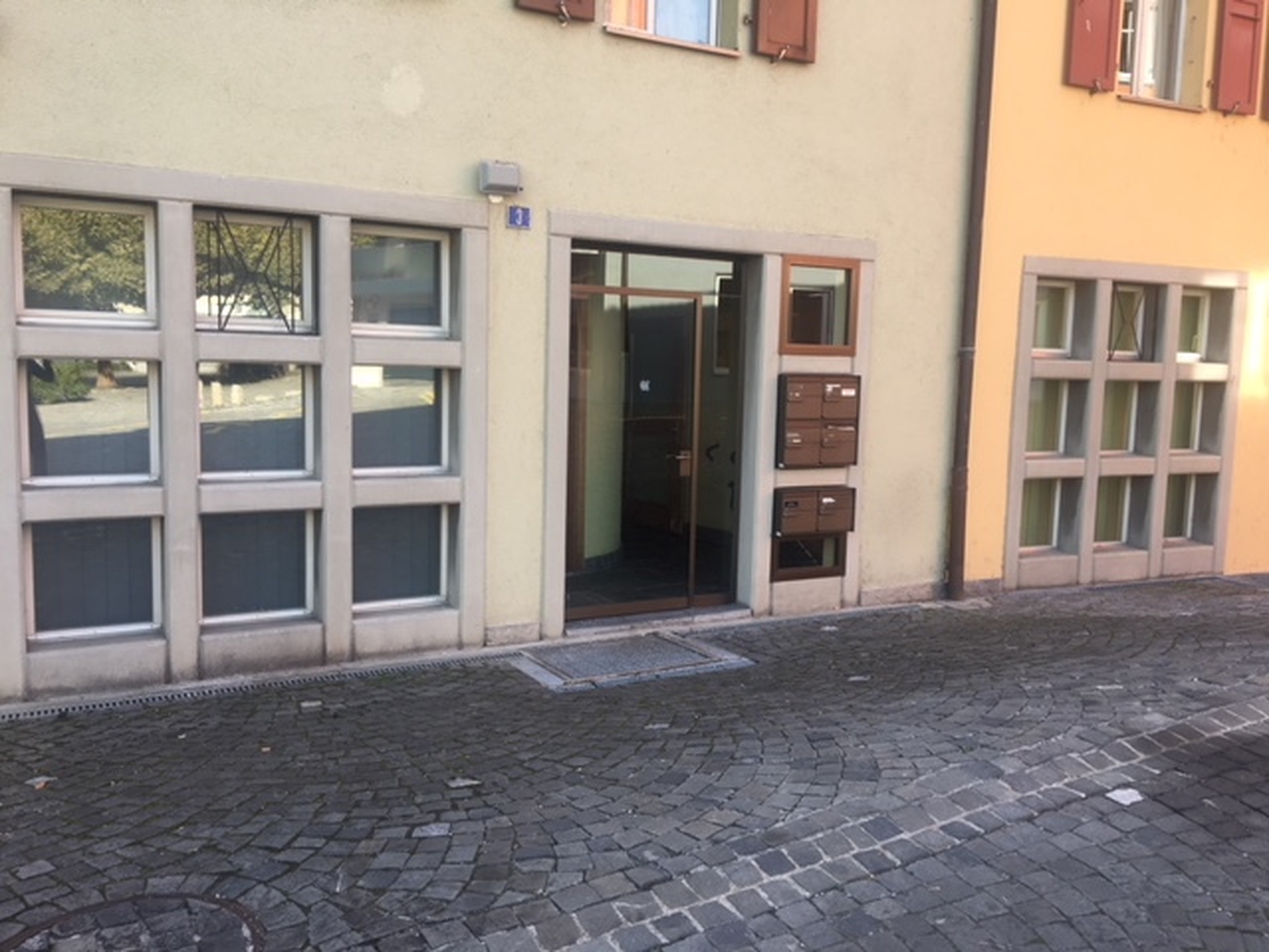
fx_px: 1063
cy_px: 476
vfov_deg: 48.2
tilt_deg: -5.2
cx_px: 634
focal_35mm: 29
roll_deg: -0.8
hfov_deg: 61.7
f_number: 2.2
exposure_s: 1/153
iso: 25
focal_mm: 4.15
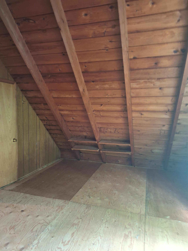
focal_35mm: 23
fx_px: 167
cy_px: 126
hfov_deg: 58.9
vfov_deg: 73.9
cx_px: 94
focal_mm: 5.54
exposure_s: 1/20
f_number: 1.8
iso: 400
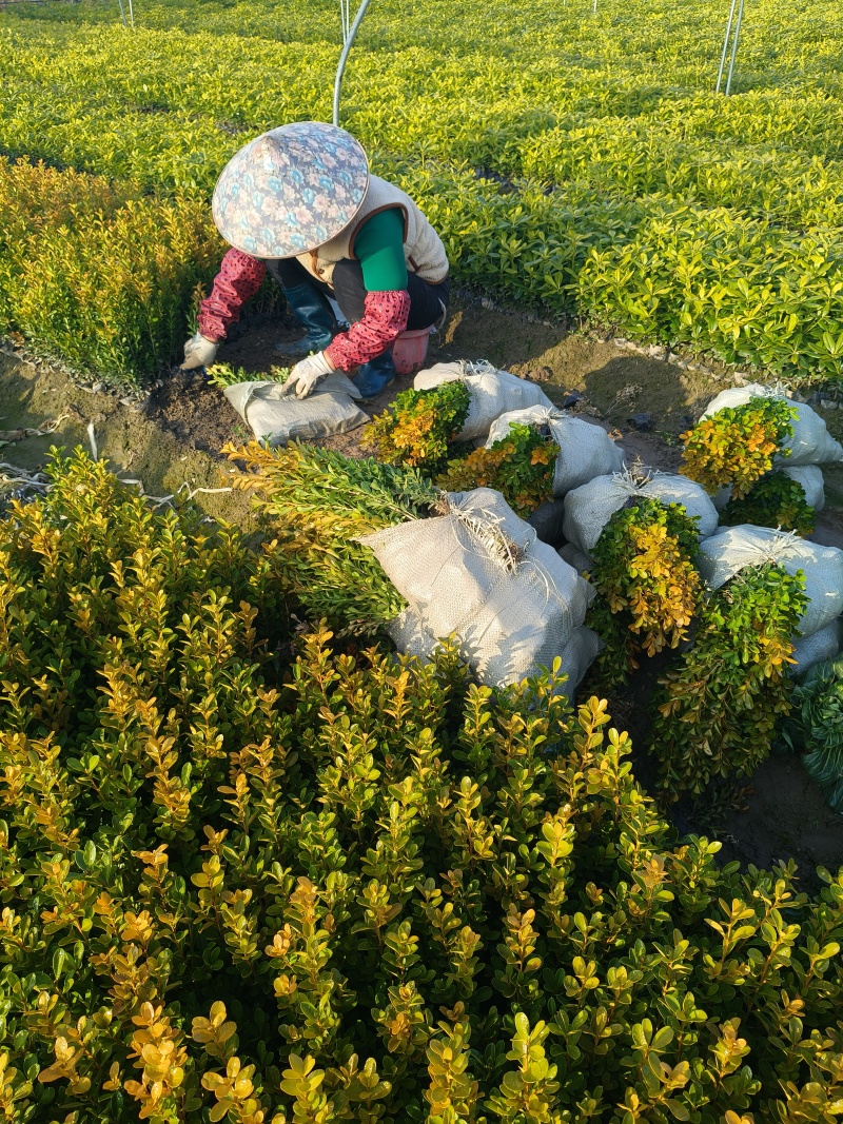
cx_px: 422
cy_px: 562
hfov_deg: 53.1
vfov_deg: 67.3
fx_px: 844
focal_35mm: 26
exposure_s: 1/846
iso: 80
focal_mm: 4.84
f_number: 1.8
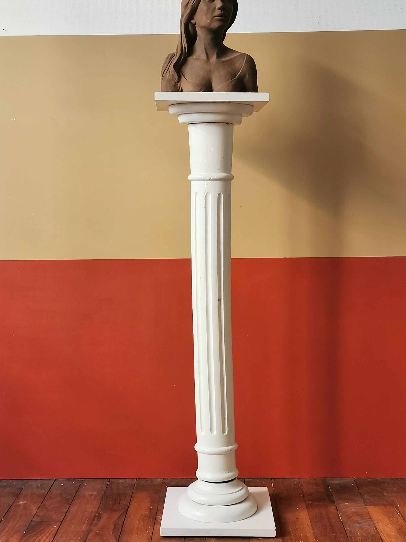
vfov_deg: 37.5
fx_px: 798
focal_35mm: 51
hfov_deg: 28.6
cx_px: 204
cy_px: 251
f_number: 1.8
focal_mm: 5.58
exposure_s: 1/50
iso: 200
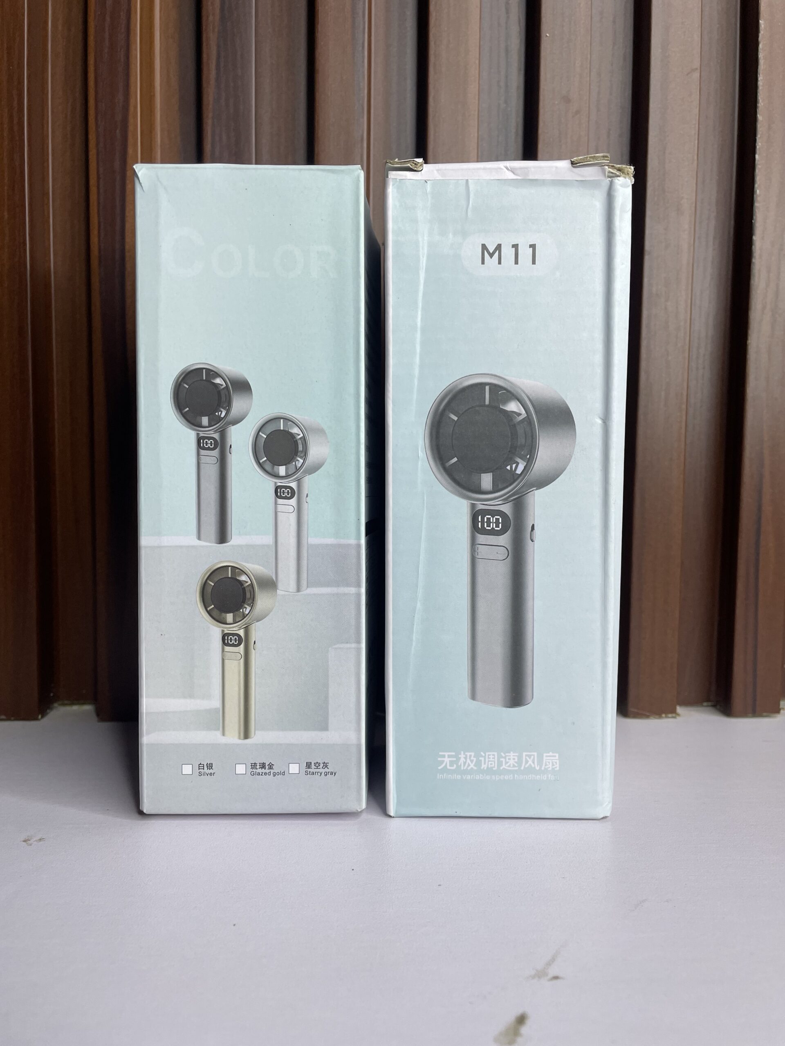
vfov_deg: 67.3
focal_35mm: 26
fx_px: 786
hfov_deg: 53.1
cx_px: 392
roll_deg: -1.9
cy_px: 523
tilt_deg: -4.0
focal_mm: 4.2
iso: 80
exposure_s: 1/100
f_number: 1.6
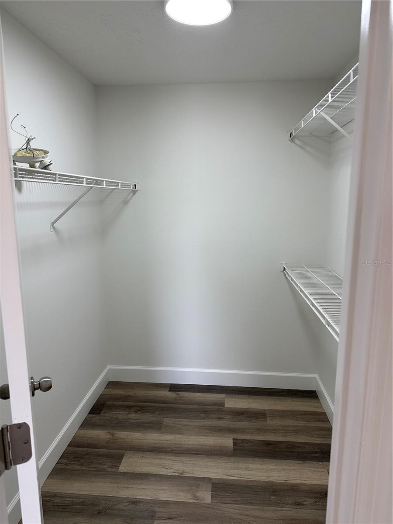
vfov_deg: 71.6
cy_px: 262
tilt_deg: -10.5
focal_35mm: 24
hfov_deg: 56.8
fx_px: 363
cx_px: 196
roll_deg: -1.1
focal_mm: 6.86
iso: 100
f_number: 1.78
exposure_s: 1/120
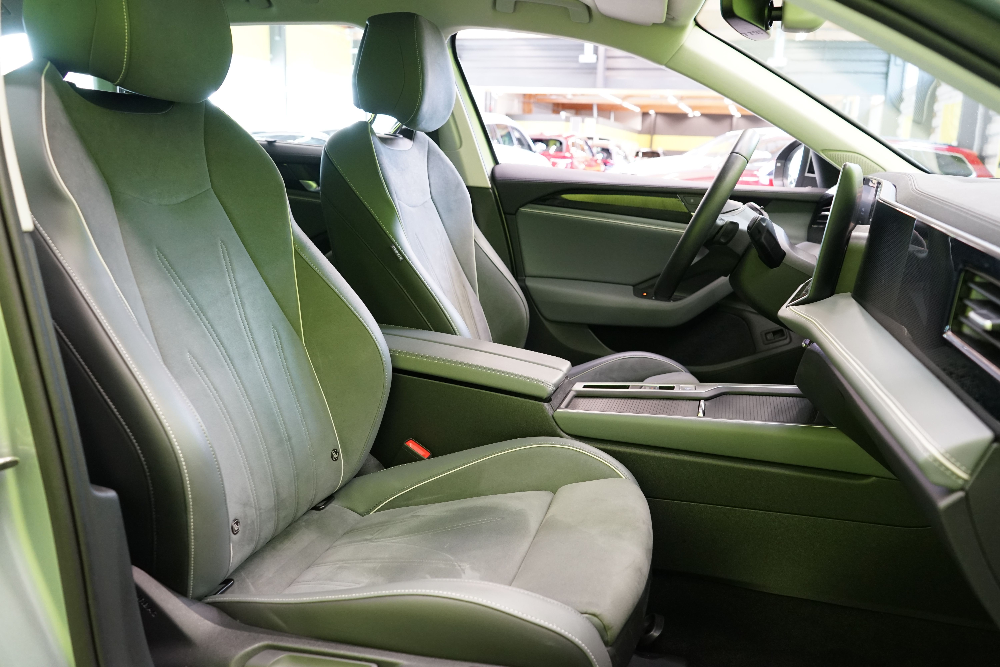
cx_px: 500
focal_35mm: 29
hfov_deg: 63.7
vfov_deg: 45.0
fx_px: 805
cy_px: 334
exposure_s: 1/20
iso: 2000
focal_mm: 29
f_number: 5
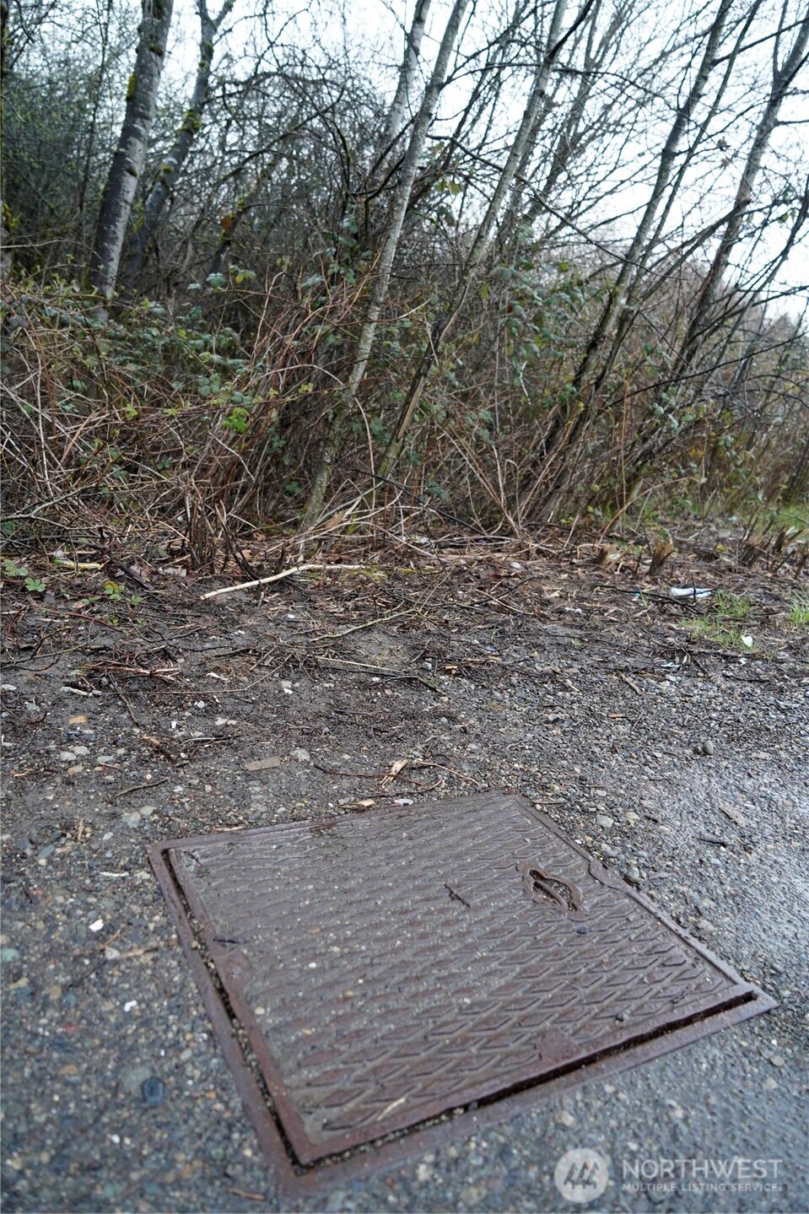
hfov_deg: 53.1
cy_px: 607
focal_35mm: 24
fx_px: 809
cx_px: 404
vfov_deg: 73.7
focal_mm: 24
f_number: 4
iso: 3200
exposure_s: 1/160
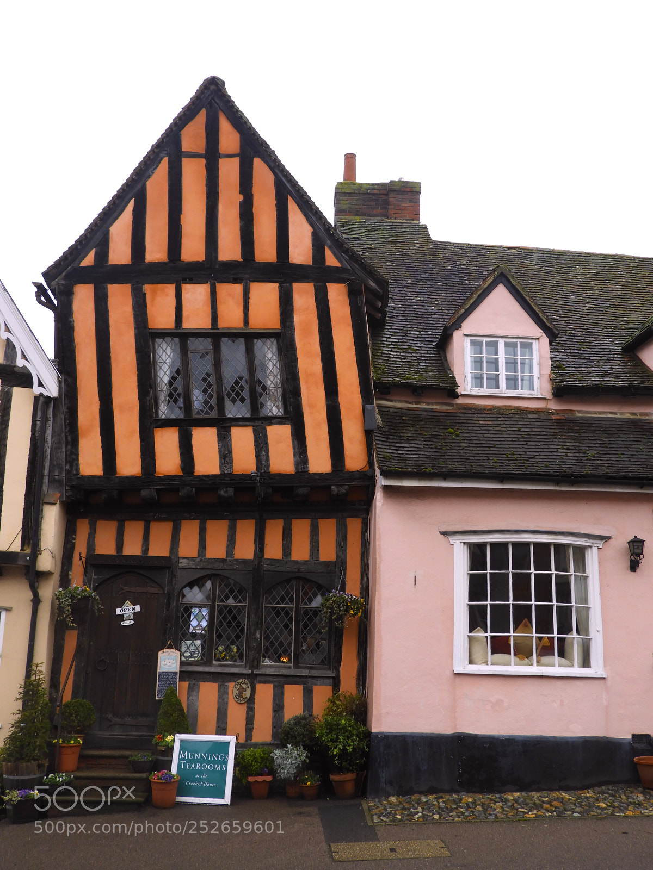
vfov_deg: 52.6
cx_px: 326
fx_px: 880
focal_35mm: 35
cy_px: 435
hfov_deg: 40.7
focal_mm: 6.3
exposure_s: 1/320
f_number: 3.8
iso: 100
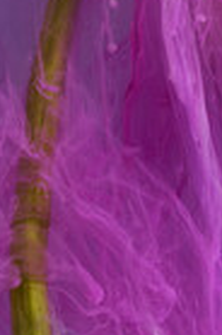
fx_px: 4527
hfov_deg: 2.8
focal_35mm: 487
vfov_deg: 4.2
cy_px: 174
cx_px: 265
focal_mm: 90
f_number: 16
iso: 80
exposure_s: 1/200
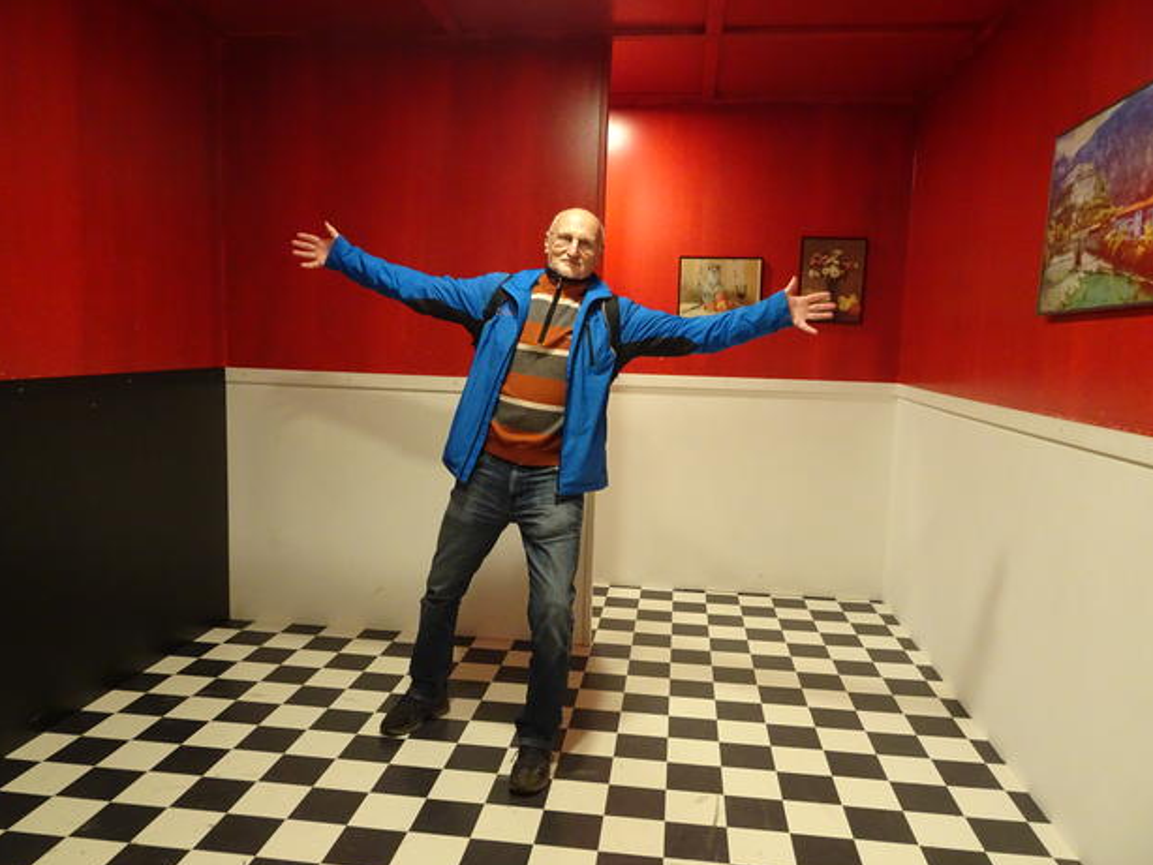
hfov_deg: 69.4
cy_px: 435
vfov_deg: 54.9
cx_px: 582
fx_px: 833
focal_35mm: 25
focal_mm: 4.1
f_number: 3.5
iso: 800
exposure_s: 1/30
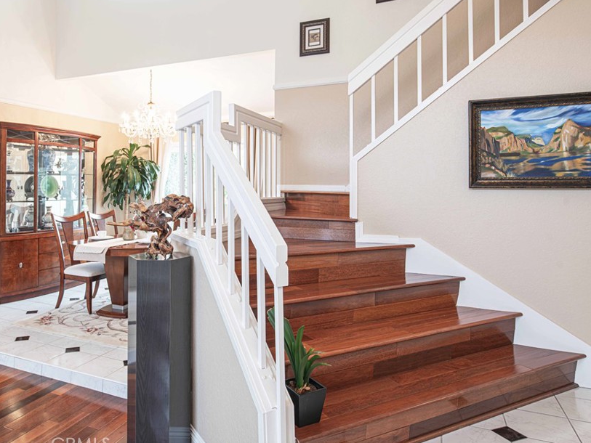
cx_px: 241
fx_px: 393
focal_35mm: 23
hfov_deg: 73.2
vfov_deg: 58.8
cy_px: 207
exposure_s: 1/13
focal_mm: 19
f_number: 8
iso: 250
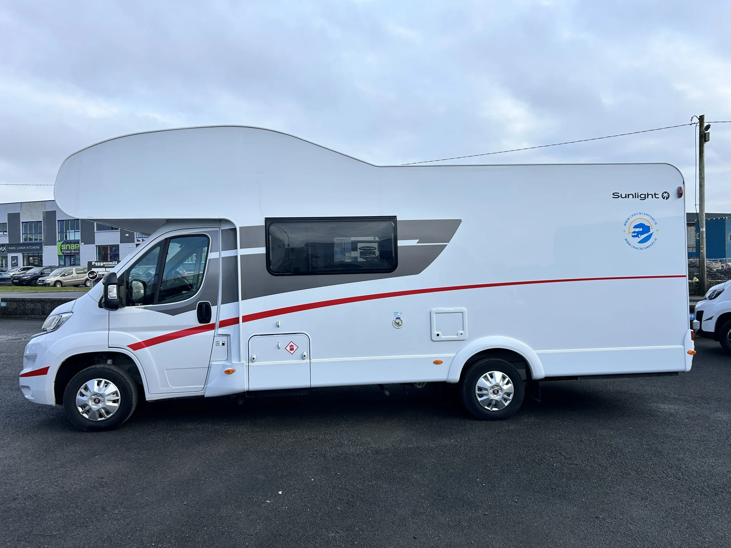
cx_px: 366
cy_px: 274
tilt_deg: -0.7
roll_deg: +0.8
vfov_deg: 53.1
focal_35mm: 26
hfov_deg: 67.3
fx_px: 549
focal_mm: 5.7
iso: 50
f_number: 1.5
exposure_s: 1/1531
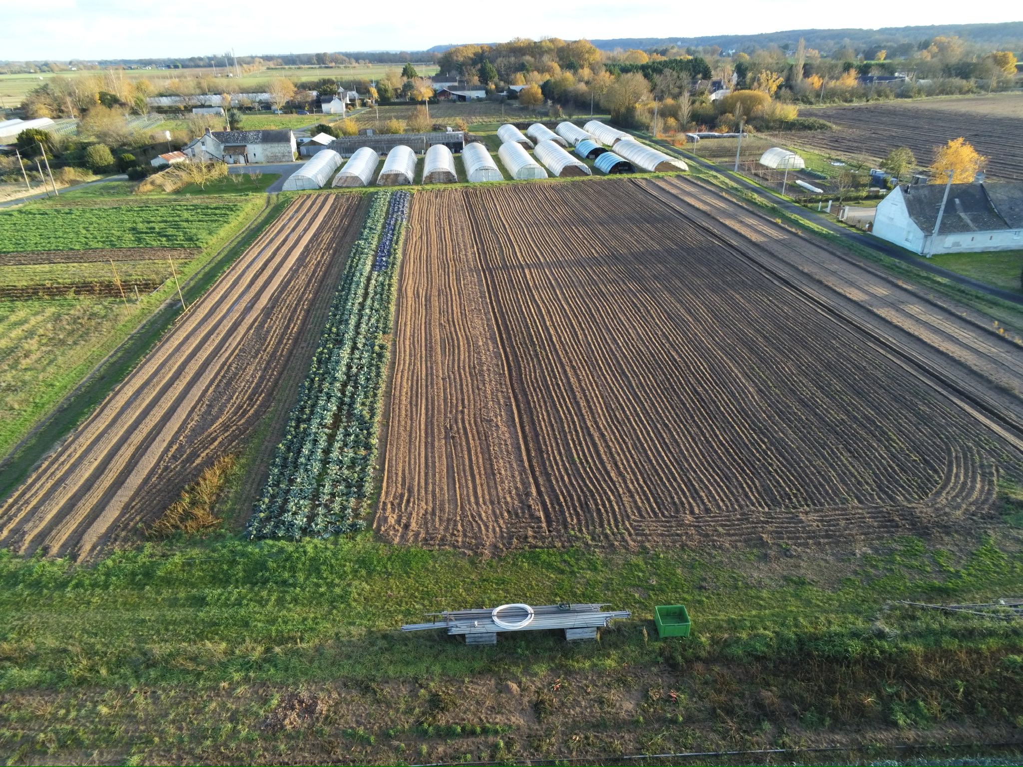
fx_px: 680
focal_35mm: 23
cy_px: 384
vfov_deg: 58.9
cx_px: 512
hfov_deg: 73.9
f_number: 2.4
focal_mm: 4
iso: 118
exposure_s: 1/240
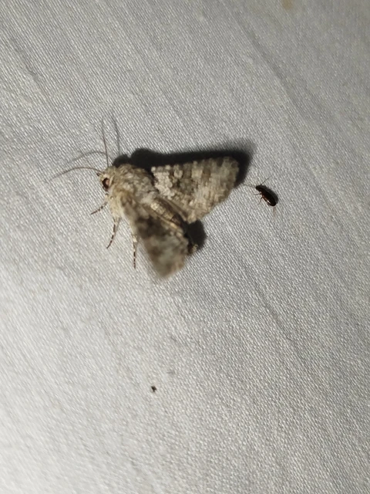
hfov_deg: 24.4
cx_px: 185
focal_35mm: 60
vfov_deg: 32.2
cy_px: 247
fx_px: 855
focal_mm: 5.31
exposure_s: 1/50
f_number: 1.7
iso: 80
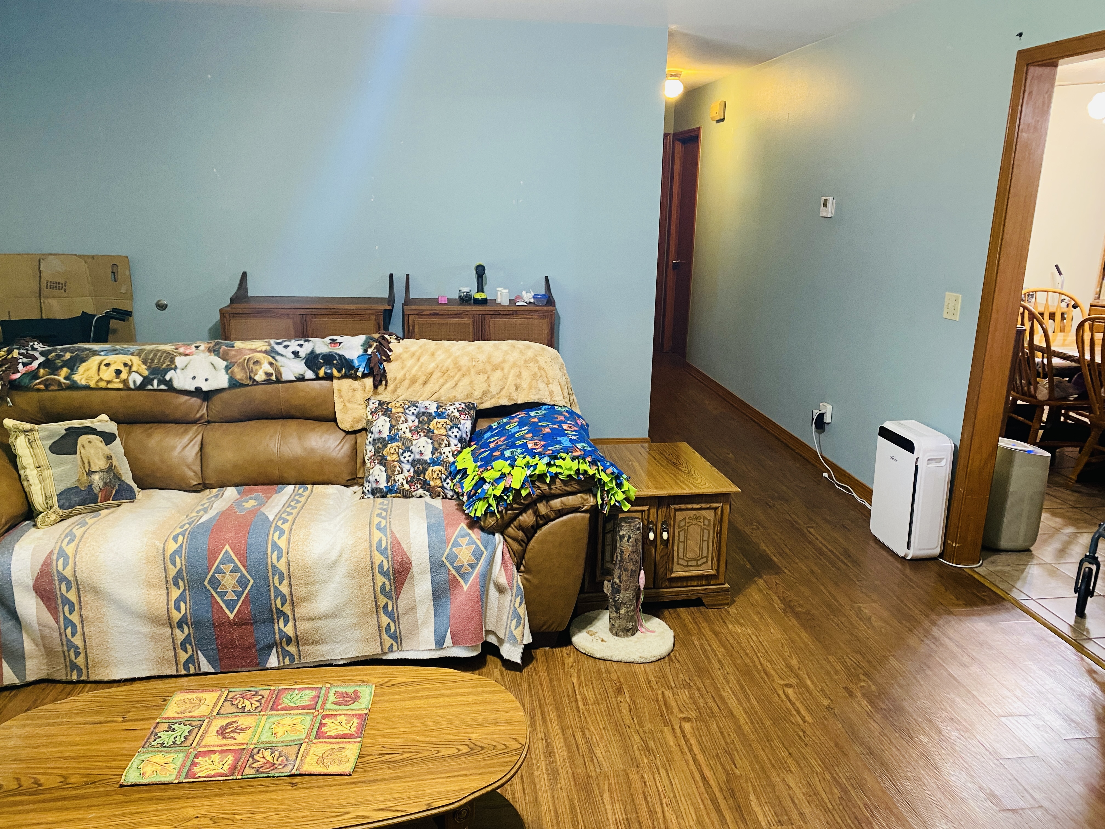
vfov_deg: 53.1
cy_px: 414
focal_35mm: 26
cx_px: 552
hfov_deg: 67.3
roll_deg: -0.9
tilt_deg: -14.6
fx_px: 830
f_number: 1.8
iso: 400
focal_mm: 4.25
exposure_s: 1/60
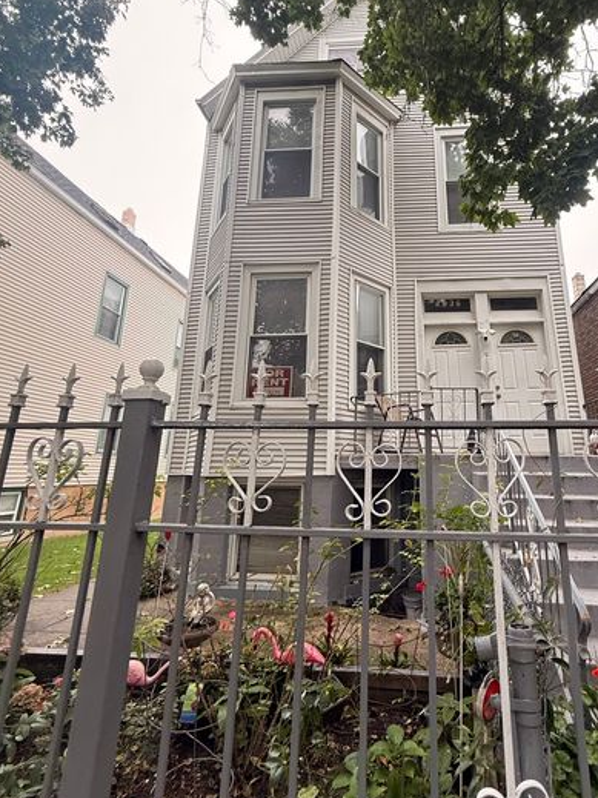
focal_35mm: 18
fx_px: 415
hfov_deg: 70.3
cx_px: 378
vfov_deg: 87.6
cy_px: 371
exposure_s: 1/99
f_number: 2.2
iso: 100
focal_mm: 2.22
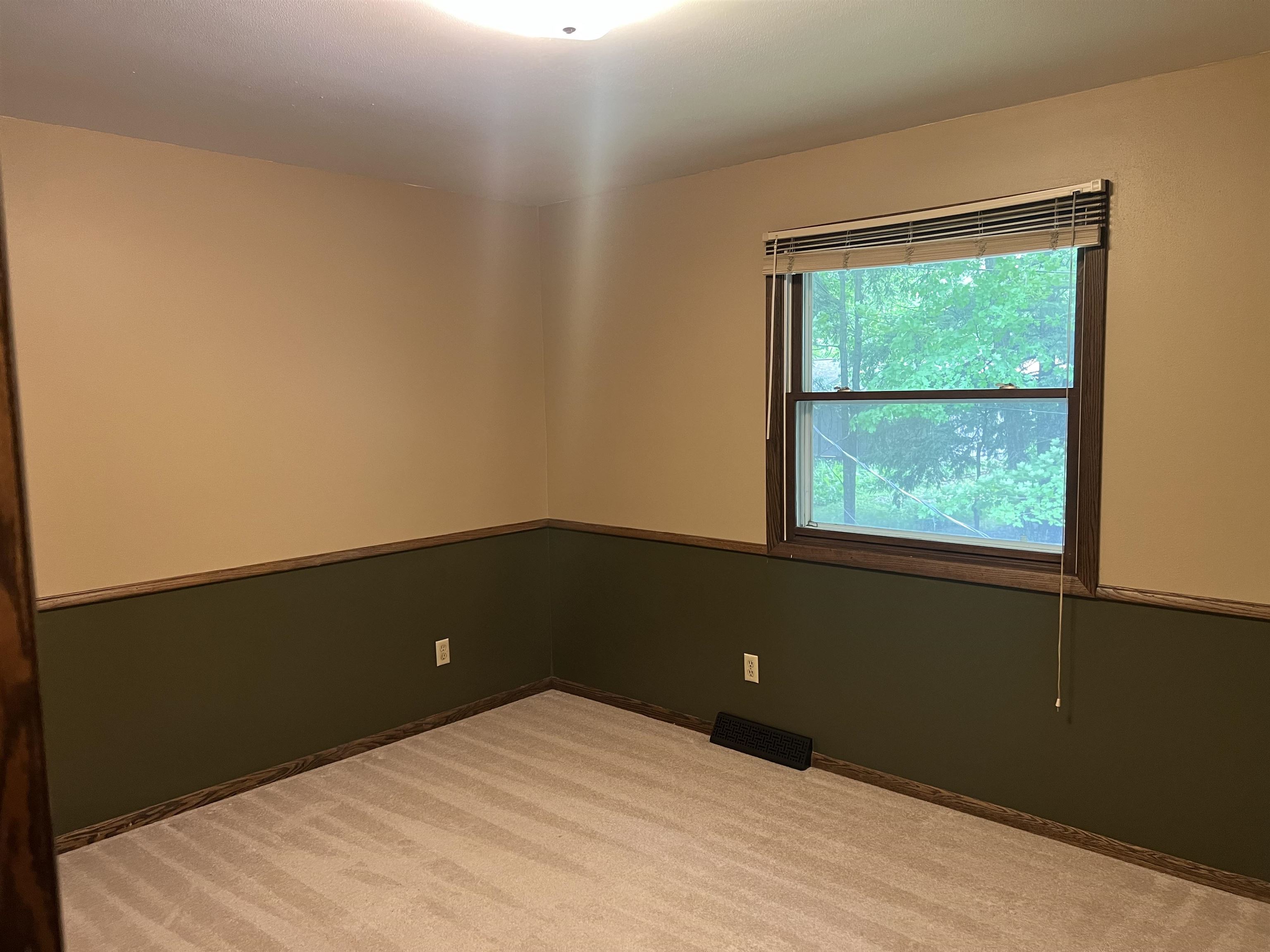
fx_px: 954
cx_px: 635
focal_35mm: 26
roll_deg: +1.6
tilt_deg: -6.1
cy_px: 476
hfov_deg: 67.3
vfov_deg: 53.1
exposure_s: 1/60
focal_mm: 5.7
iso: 250
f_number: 1.5
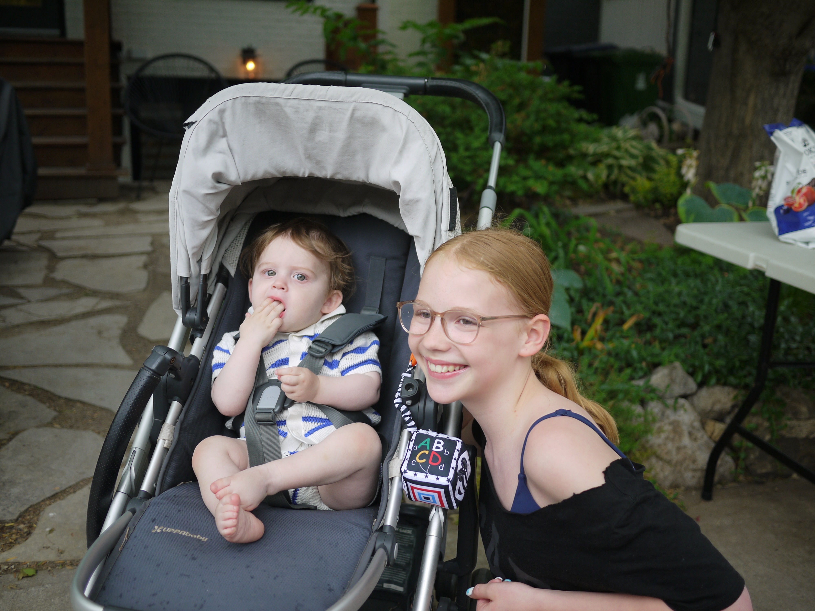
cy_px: 306
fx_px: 942
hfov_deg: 46.8
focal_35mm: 40
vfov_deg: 36.0
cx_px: 408
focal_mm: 20
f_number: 1.7
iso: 125
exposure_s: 1/400
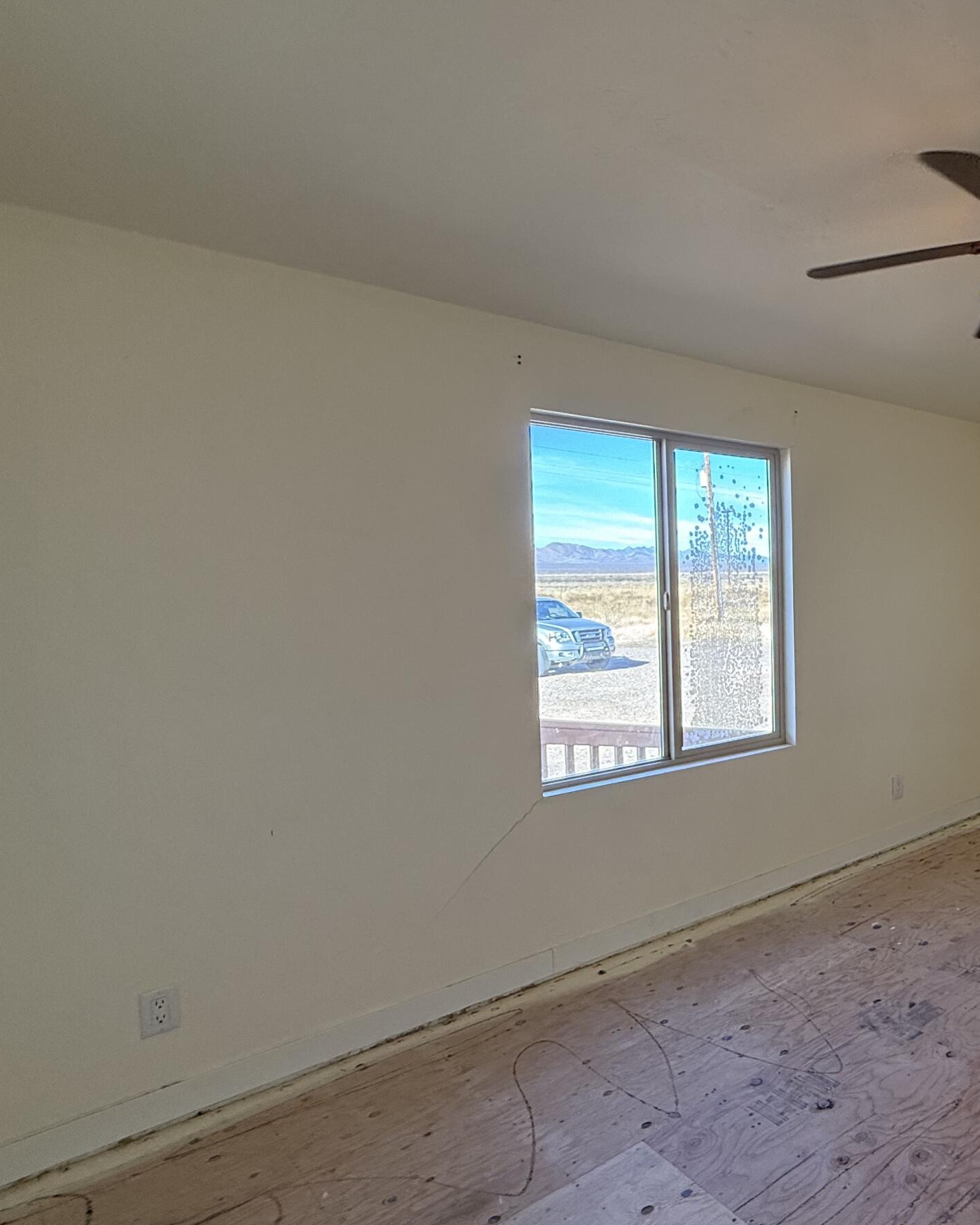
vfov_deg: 72.6
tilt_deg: -1.7
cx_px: 928
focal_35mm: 23
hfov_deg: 51.6
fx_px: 834
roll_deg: +0.1
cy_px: 614
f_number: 2.2
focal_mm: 2.22
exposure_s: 1/120
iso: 80
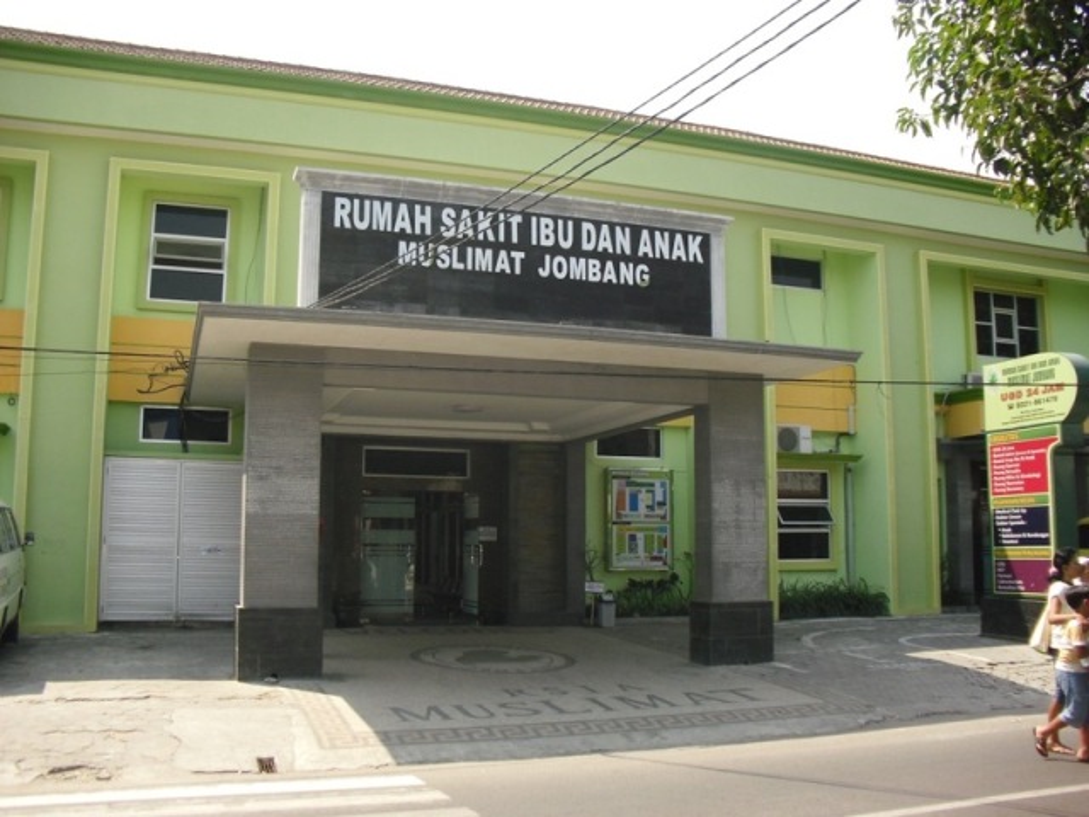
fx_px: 1133
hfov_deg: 51.4
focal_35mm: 36
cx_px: 544
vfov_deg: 39.7
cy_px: 408
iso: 100
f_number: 3.1
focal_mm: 6.3
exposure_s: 1/500
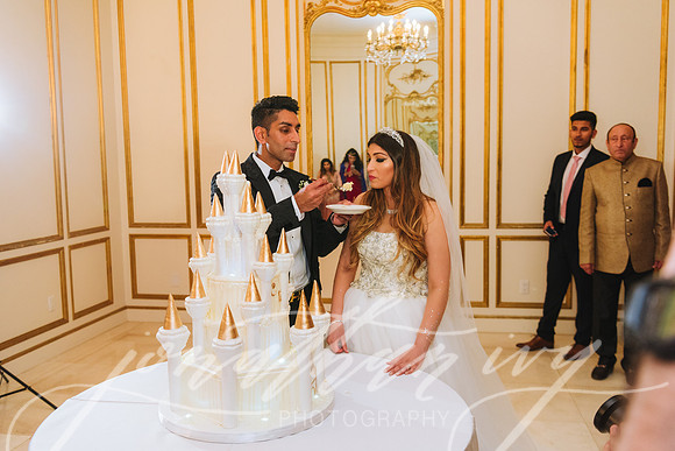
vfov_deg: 38.9
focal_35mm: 34
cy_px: 226
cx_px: 338
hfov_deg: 55.8
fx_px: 638
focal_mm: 34
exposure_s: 1/125
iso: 1600
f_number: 4
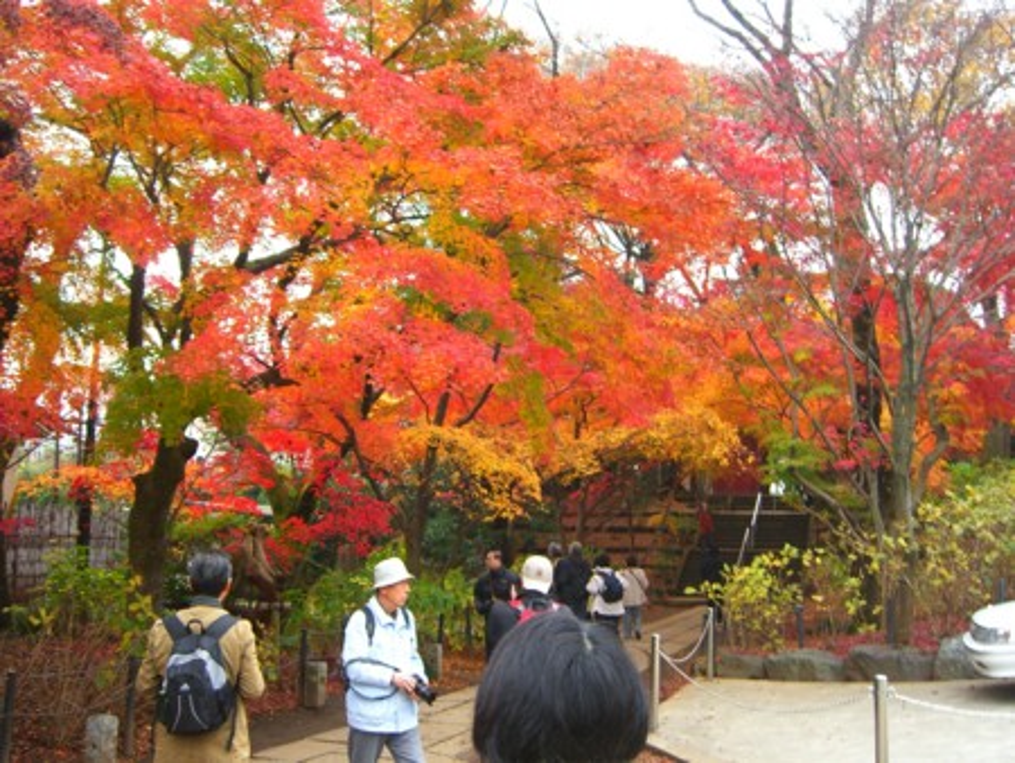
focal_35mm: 38
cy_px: 382
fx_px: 1115
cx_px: 508
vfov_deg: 37.8
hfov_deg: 49.0
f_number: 2.8
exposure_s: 1/80
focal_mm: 7.9
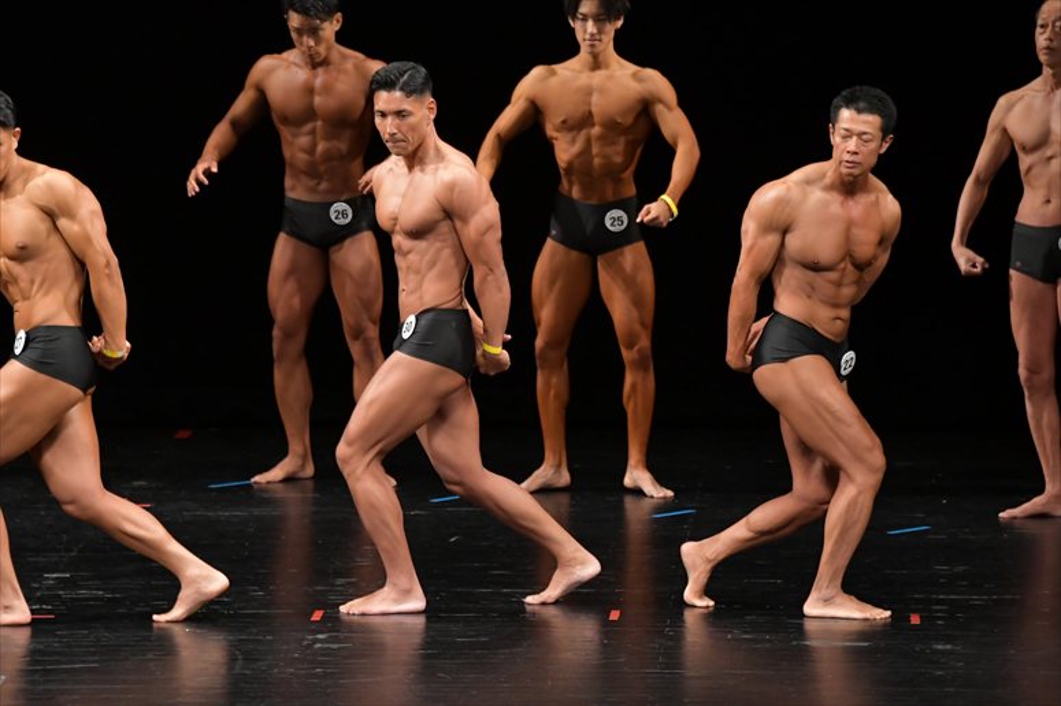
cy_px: 353
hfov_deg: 7.6
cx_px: 530
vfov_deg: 5.1
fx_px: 7954
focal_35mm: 270
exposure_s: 1/400
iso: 3200
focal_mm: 180
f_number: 5.6
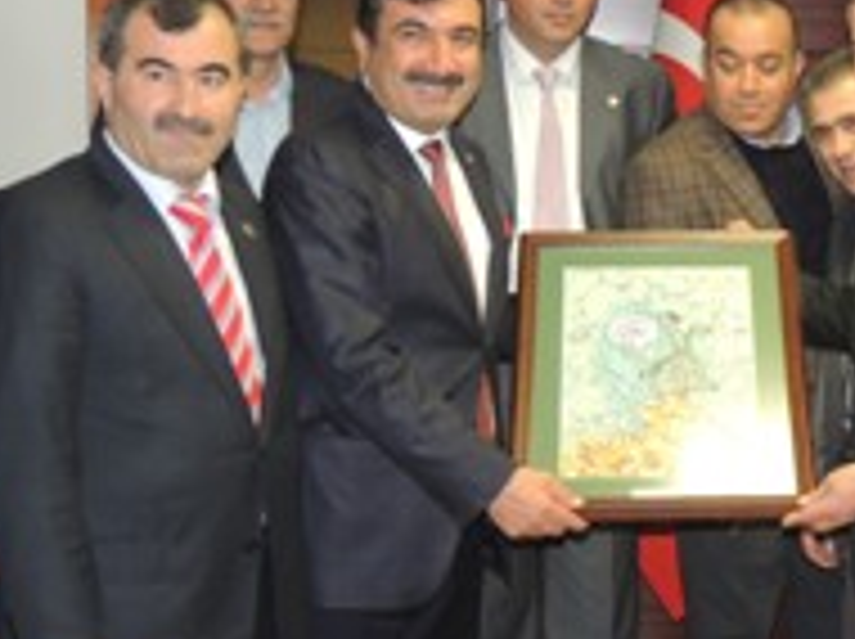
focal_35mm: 78
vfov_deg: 18.8
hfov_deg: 24.1
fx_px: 1924
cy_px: 369
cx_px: 828
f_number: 3.2
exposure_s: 1/30
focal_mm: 5.8
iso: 200
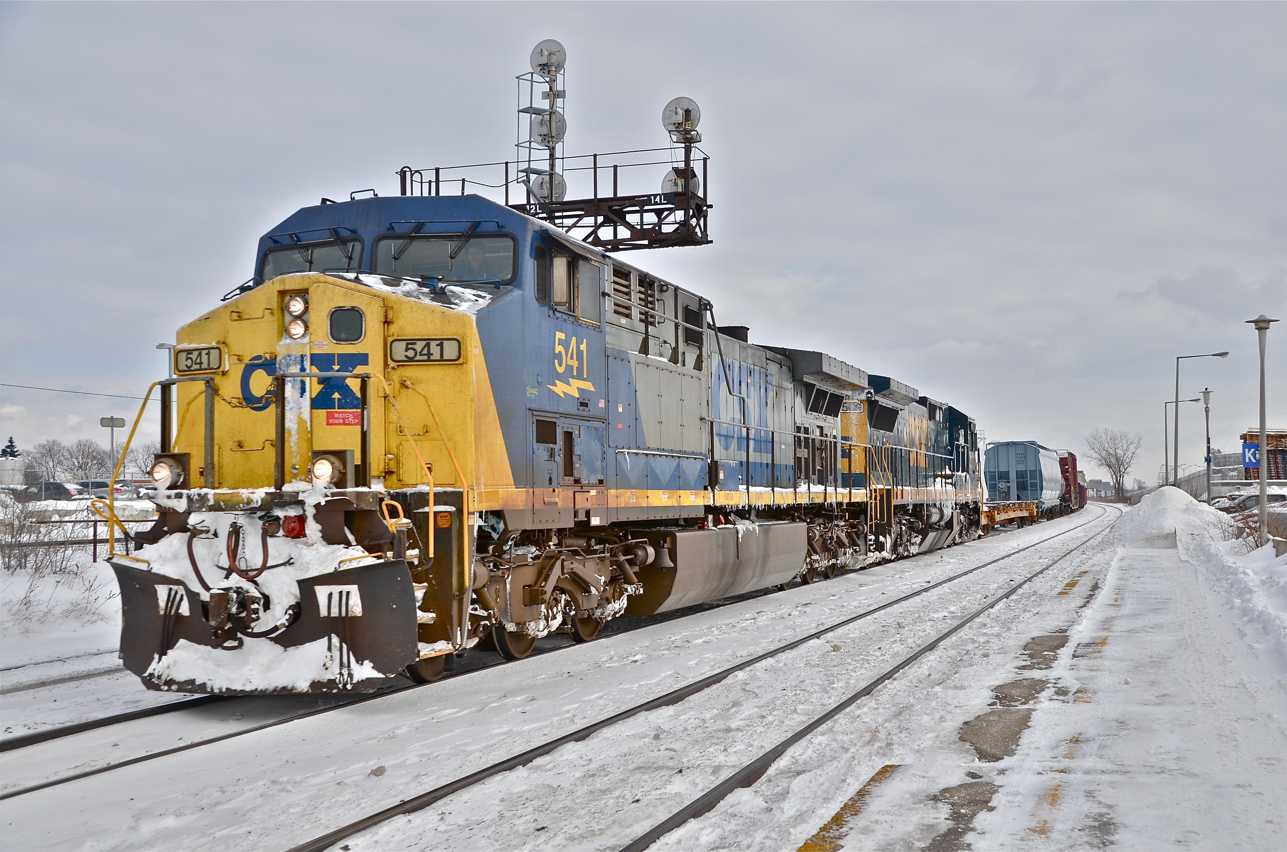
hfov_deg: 49.6
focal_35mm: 39
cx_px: 644
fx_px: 1391
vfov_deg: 34.1
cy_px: 426
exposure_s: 1/500
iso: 200
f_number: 9
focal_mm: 26
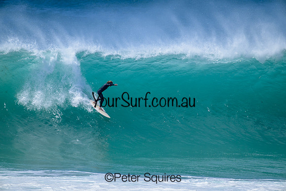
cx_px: 143
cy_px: 96
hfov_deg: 3.7
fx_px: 4450
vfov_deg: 2.5
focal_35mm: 560
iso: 640
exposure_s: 1/2000
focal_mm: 560
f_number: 8
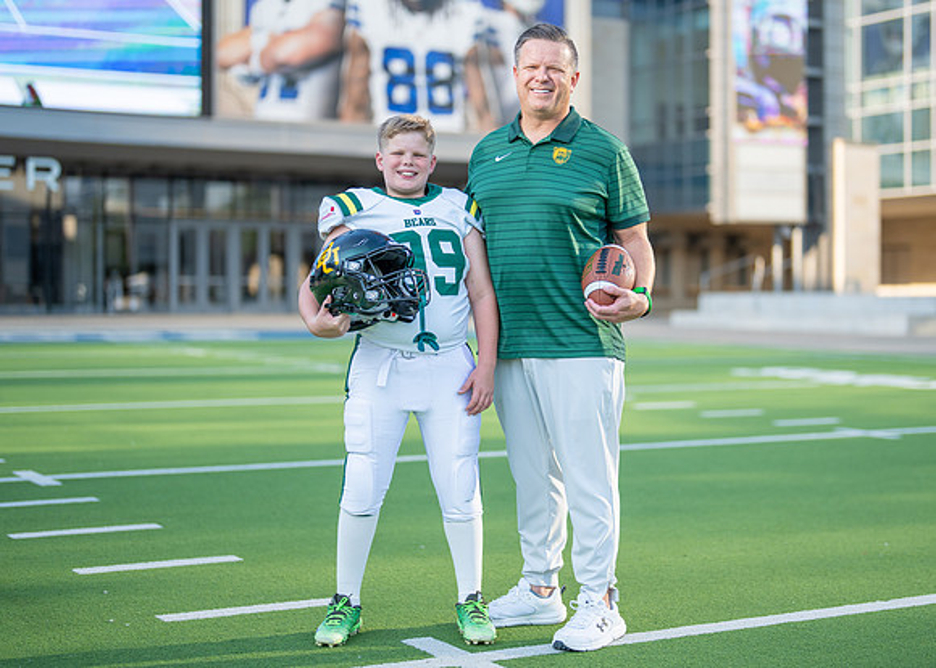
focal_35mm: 63
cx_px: 541
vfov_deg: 22.6
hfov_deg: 31.3
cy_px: 307
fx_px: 1669
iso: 100
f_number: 1.2
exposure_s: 1/3200
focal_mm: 50
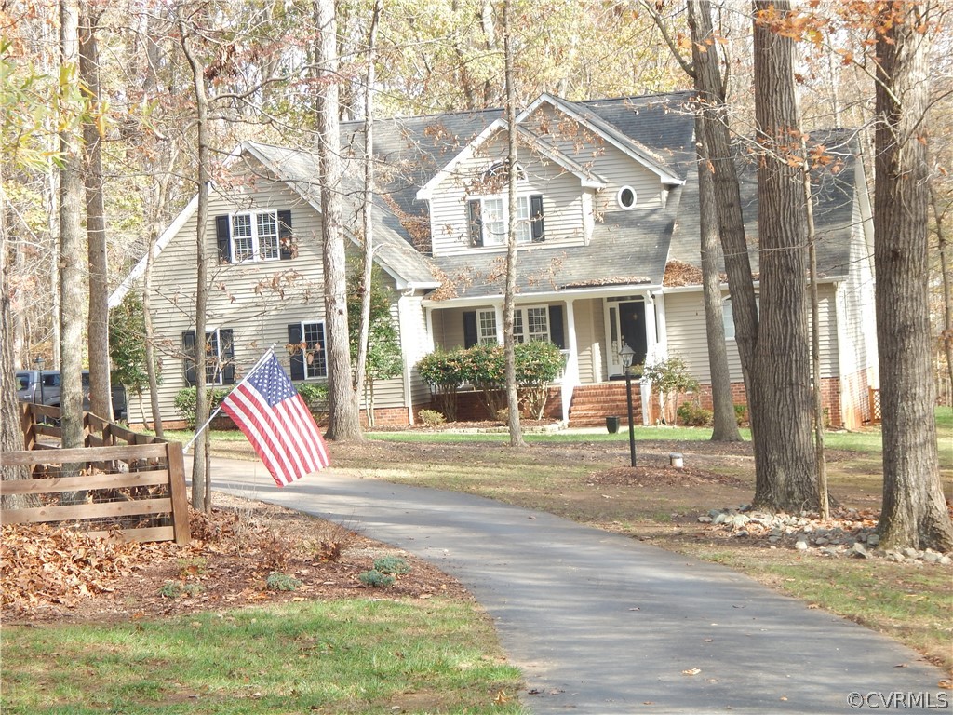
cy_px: 358
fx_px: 2340
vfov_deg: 17.4
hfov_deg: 23.0
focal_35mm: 85
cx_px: 476
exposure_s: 1/80
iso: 125
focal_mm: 15.3
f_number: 4.3
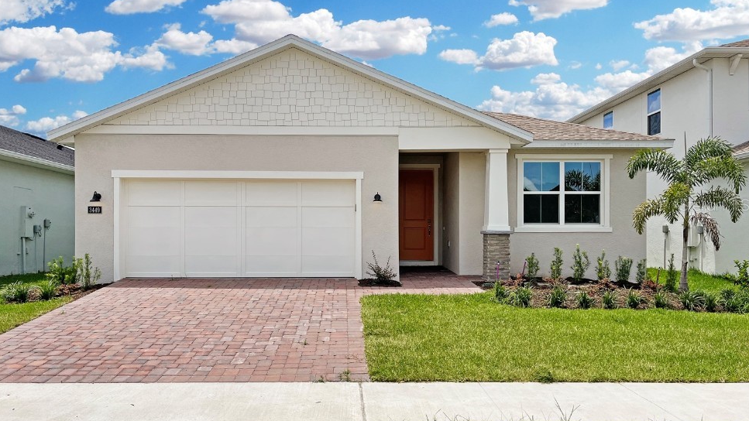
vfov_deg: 38.9
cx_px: 356
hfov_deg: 64.3
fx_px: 596
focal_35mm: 30
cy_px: 204
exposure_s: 1/5848
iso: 50
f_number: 1.6
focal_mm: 5.1
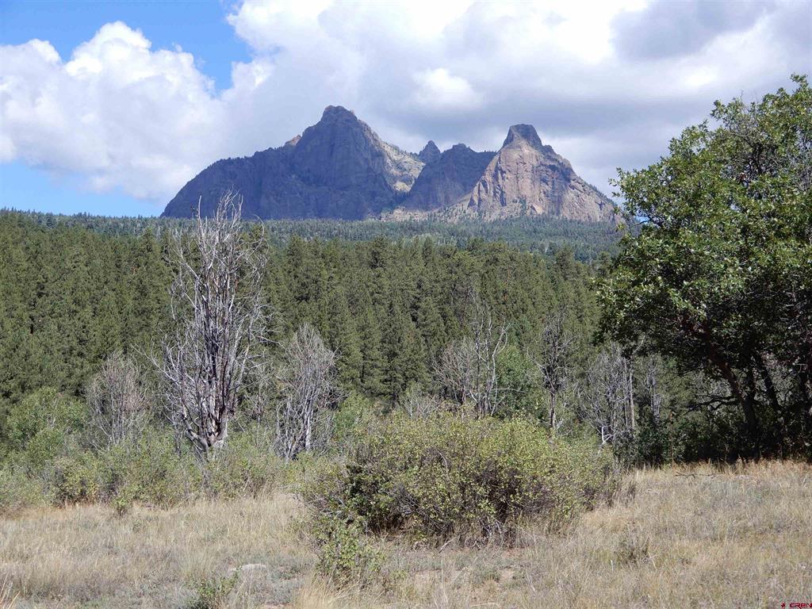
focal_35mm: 65
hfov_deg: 29.8
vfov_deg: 22.6
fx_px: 1525
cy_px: 304
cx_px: 406
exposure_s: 1/500
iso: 80
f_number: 4.5
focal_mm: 11.6
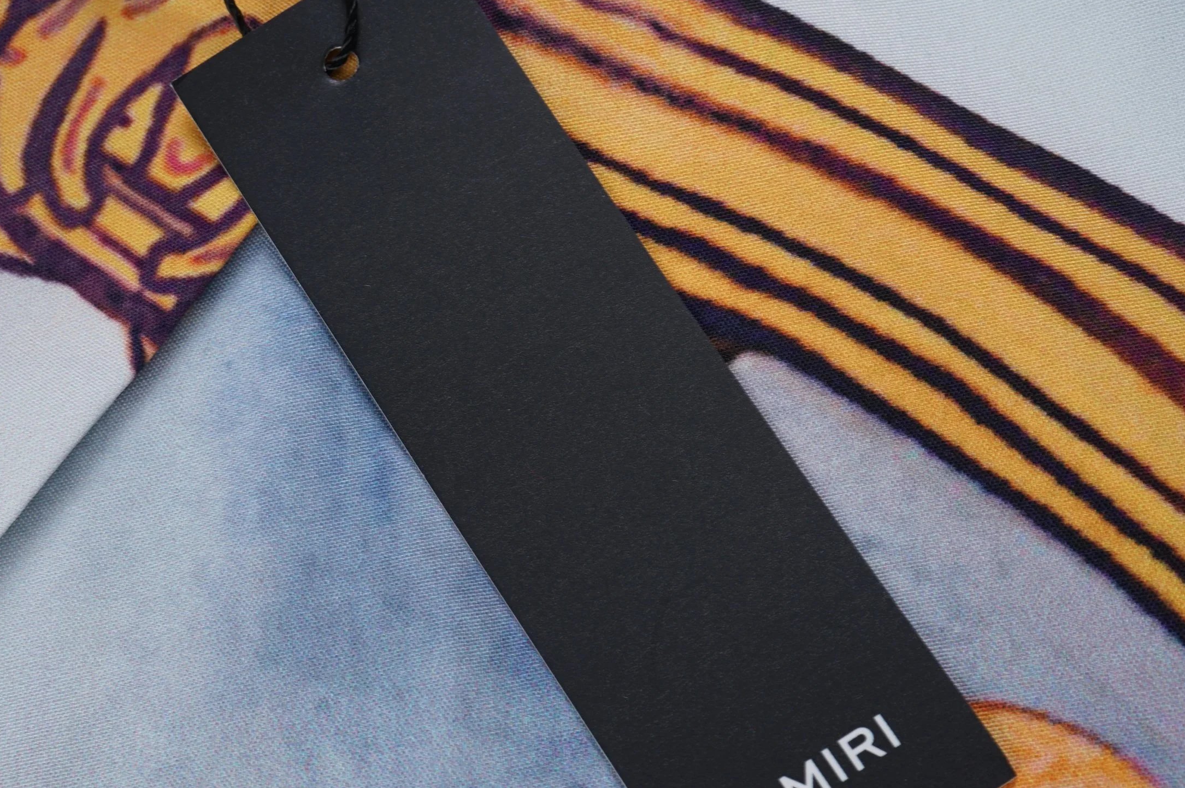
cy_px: 455
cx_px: 529
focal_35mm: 59
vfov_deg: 22.9
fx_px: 1940
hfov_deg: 33.9
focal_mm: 50
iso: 160
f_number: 13
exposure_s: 1/100
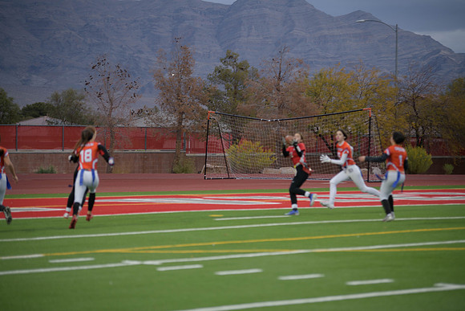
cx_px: 232
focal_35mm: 140
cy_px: 156
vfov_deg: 9.8
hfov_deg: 14.7
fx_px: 1809
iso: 250
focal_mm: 140
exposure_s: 1/200
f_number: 2.8
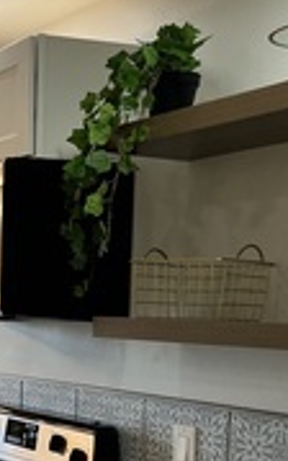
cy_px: 381
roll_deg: -0.7
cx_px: -153
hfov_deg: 15.5
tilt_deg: -7.5
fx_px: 966
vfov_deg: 26.2
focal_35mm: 77
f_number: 1.6
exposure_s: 1/120
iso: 125
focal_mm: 5.1
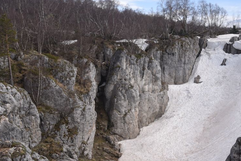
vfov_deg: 25.0
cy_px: 102
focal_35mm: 54
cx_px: 150
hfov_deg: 36.7
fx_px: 362
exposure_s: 1/160
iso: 500
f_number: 16
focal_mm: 31
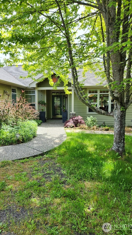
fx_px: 162
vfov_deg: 71.9
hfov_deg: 44.3
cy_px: 117
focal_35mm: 26
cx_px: 58
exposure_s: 1/361
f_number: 1.8
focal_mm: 5.4
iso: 20
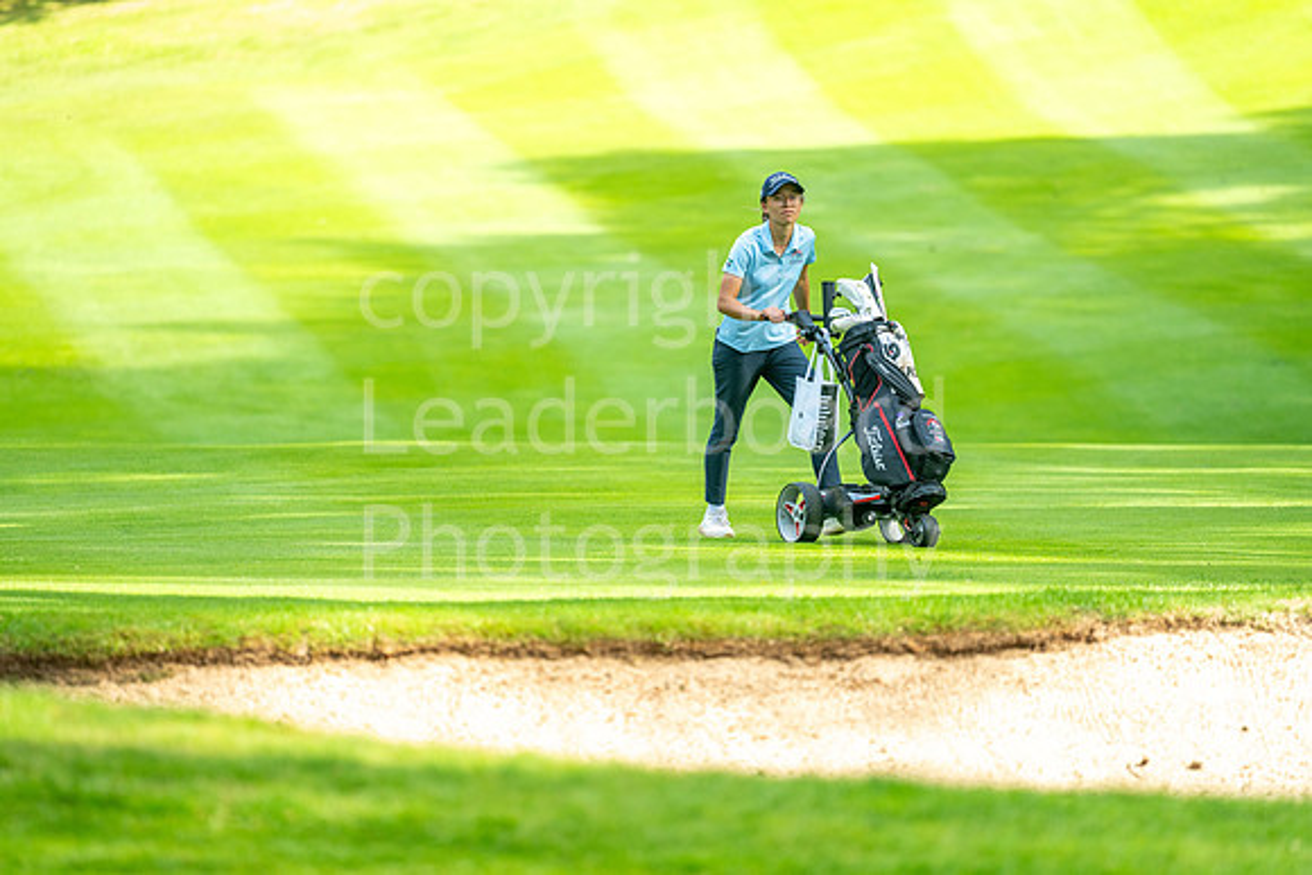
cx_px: 656
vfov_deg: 4.6
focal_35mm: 300
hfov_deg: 6.9
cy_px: 438
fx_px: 10935
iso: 500
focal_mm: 300
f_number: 4
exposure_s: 1/640
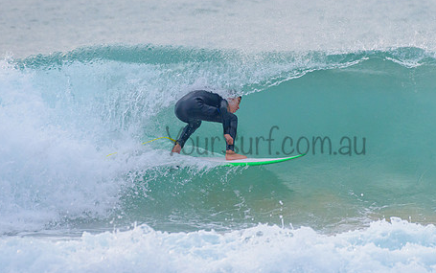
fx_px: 9464
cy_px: 129
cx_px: 256
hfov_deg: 2.6
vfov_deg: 1.7
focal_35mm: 796
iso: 560
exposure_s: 1/1250
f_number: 5.6
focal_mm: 500
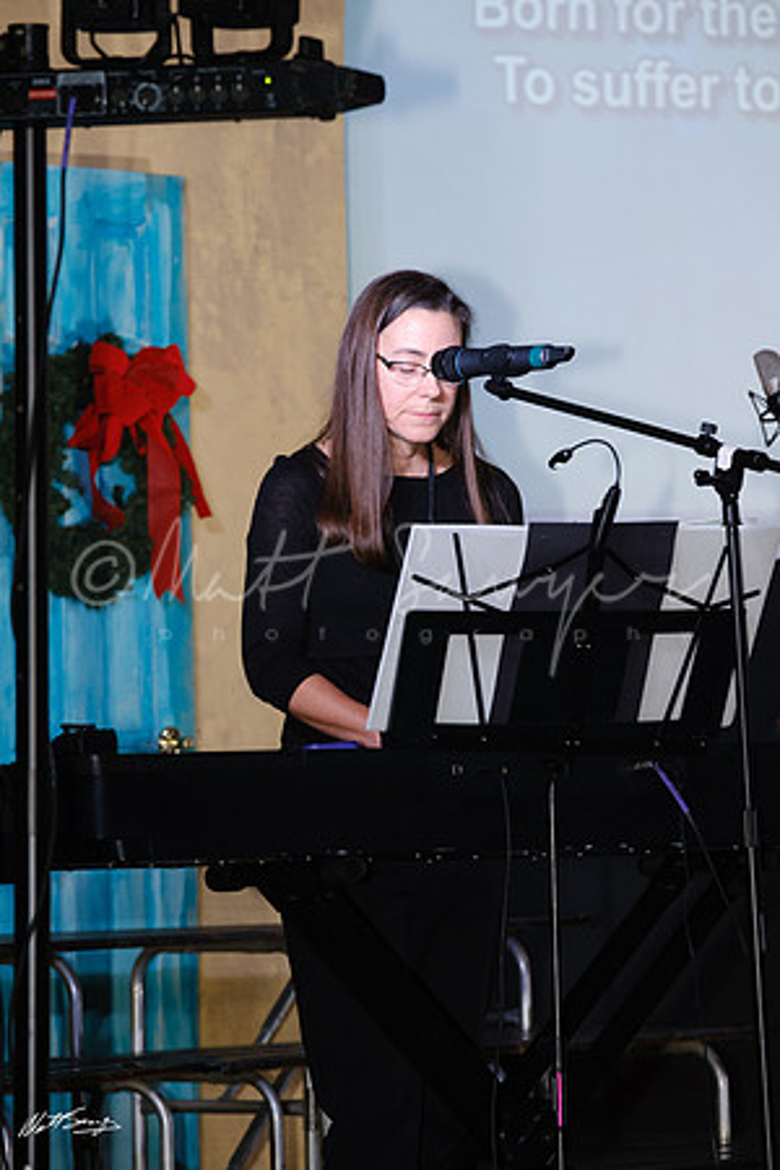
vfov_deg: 11.5
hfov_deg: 7.7
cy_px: 585
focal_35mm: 179
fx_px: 5817
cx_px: 390
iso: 1600
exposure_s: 1/125
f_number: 5.6
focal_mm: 119.2
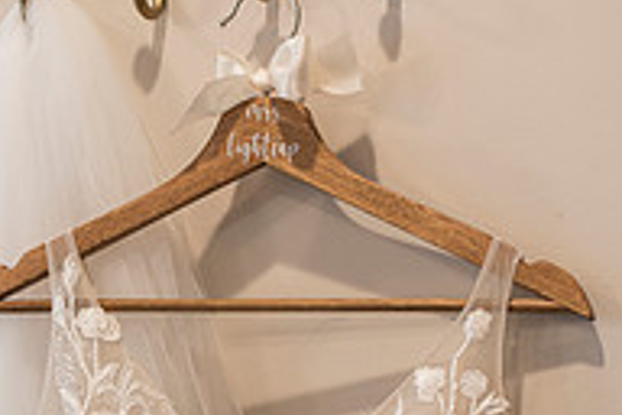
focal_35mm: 117
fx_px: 2021
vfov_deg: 11.5
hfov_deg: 17.4
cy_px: 454
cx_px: 194
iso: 800
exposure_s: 1/250
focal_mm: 50
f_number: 2.5
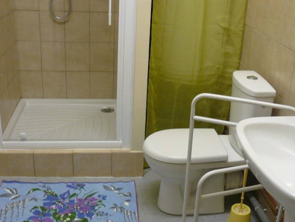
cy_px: 115
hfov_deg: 42.0
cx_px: 163
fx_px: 383
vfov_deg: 32.2
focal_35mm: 45
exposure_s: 1/13
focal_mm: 6
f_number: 2.8
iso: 200
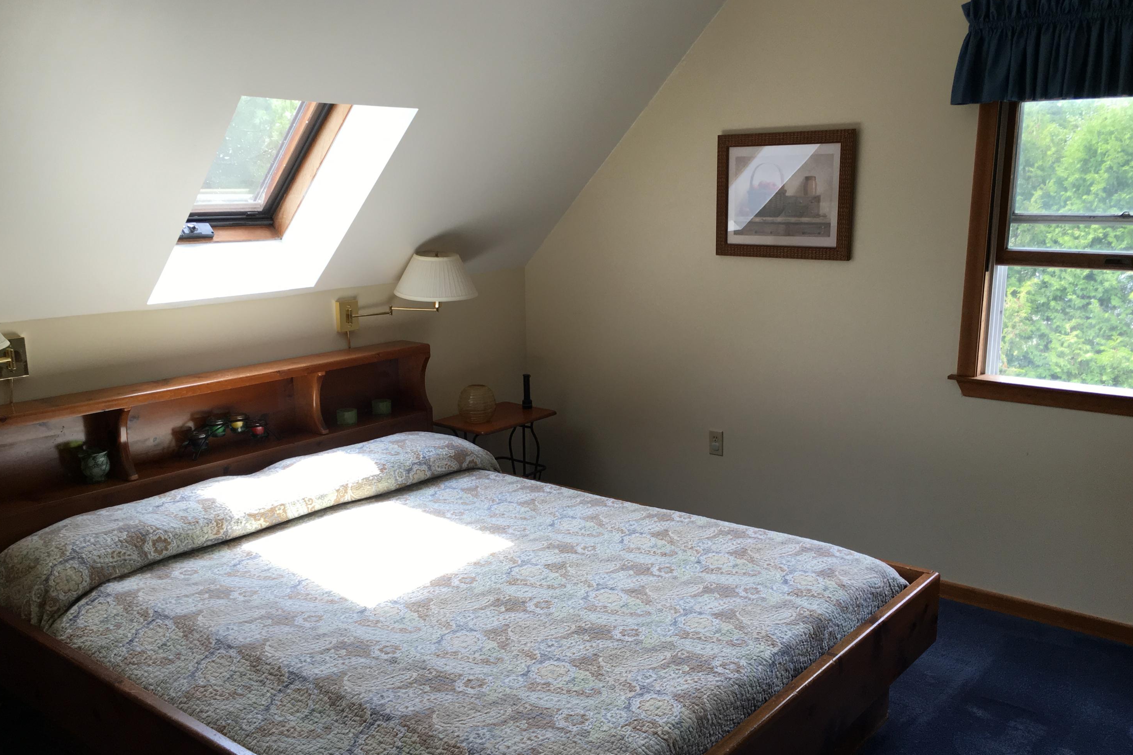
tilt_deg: -10.9
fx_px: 976
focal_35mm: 31
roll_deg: +0.5
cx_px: 571
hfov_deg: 60.3
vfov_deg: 42.3
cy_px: 410
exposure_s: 1/120
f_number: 2.2
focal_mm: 4.15
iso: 40
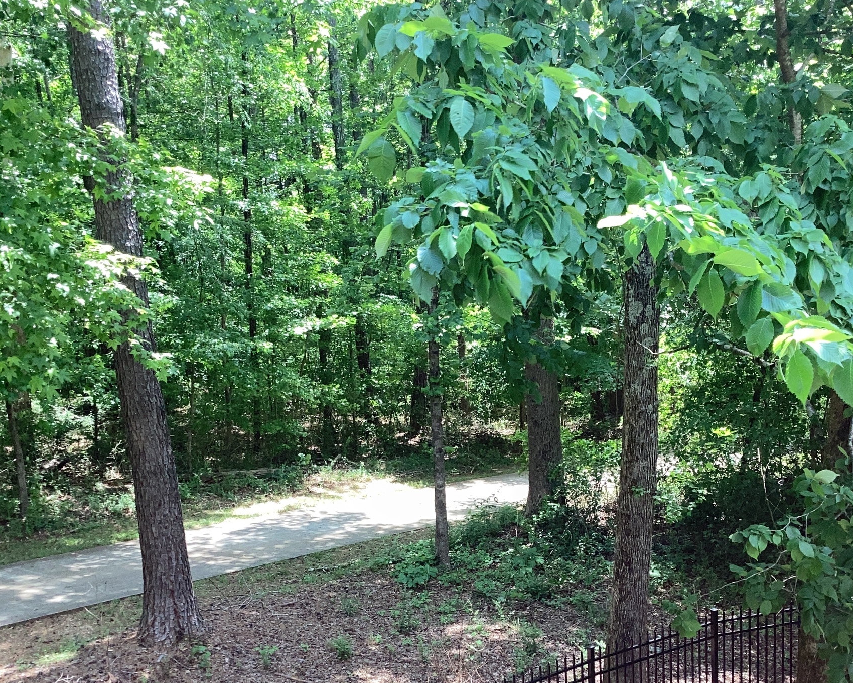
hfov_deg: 44.8
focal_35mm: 41
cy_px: 488
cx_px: 430
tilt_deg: -12.6
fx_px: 1035
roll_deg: +2.7
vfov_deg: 35.9
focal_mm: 3.3
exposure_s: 1/120
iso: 40
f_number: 2.4
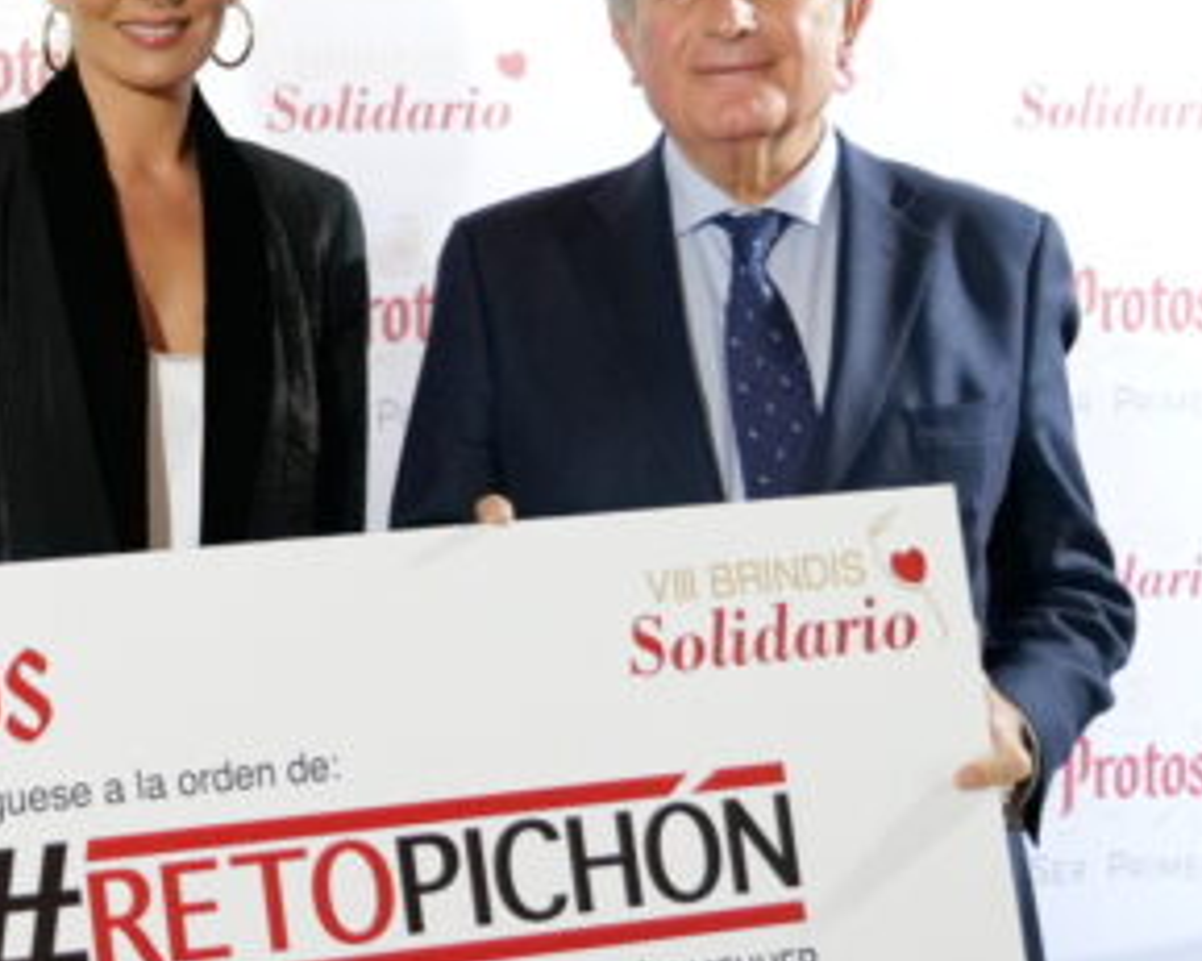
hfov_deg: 18.1
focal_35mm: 102
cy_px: 399
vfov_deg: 15.1
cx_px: -112
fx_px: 3627
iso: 6400
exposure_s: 1/160
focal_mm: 41
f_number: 4
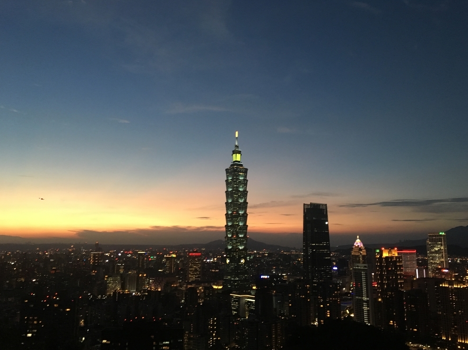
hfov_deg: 60.0
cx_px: 239
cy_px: 176
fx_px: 405
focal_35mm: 30
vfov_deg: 46.8
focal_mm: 4.15
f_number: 2.2
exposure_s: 1/17
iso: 200
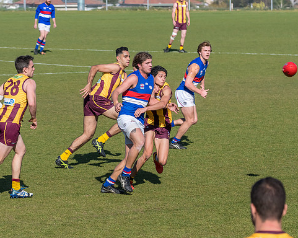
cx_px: 162
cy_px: 119
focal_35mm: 267
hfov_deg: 7.2
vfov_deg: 5.8
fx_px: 2353
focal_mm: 150
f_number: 8
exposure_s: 1/5000
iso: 800
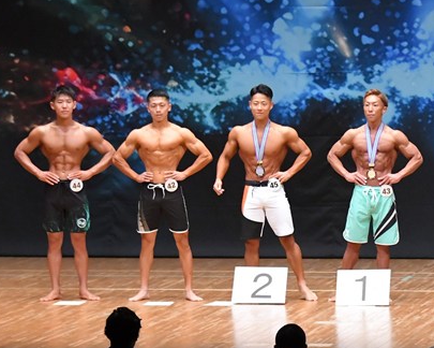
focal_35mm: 228
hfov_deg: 8.5
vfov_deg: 6.8
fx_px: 2929
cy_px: 212
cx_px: 366
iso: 8000
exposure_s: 1/400
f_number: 5.6
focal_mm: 85
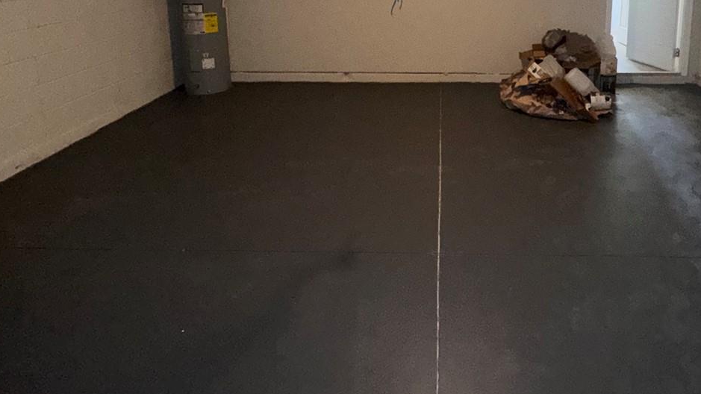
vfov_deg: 40.5
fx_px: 483
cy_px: 29
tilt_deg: -9.3
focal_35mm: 26
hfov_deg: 70.9
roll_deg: -0.5
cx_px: 433
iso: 200
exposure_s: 1/40
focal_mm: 2.22
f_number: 2.2
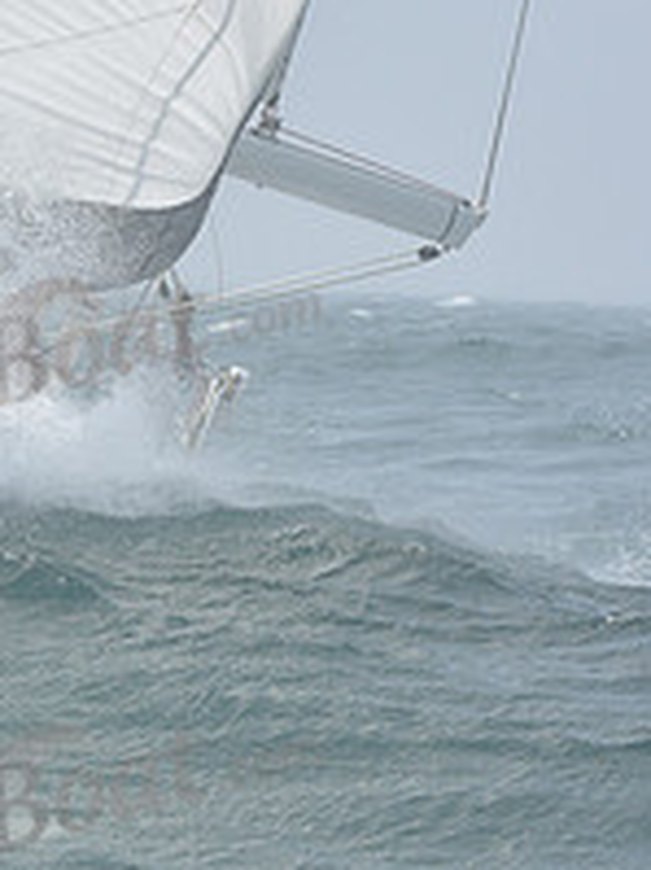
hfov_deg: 5.2
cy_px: 203
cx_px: -516
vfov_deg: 7.1
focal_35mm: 280
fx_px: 7029
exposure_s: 1/800
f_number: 11
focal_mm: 100
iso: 320
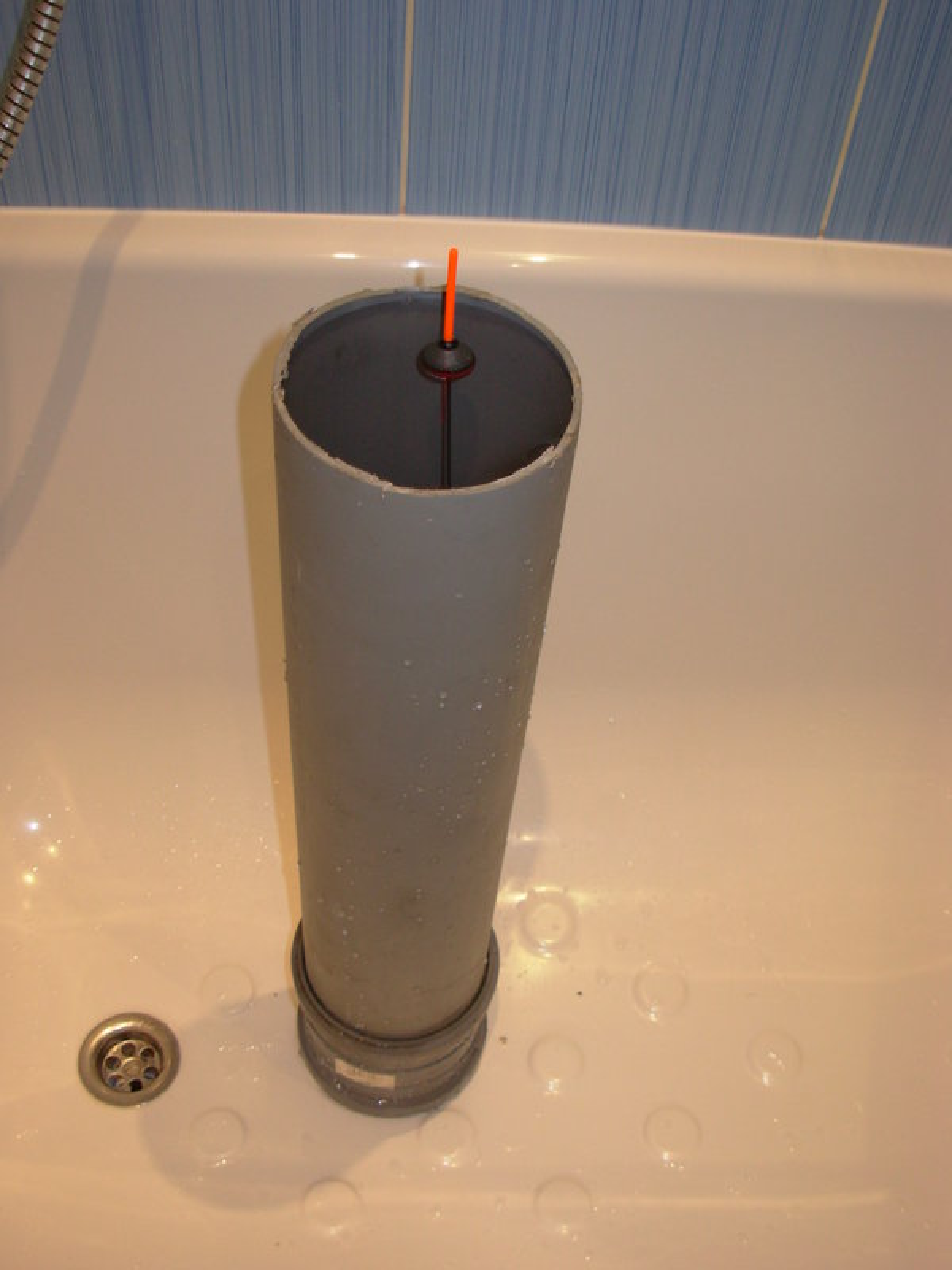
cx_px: 476
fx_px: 1393
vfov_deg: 49.0
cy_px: 635
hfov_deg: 37.7
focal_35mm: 38
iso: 50
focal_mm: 6.3
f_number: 2.9
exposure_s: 1/32
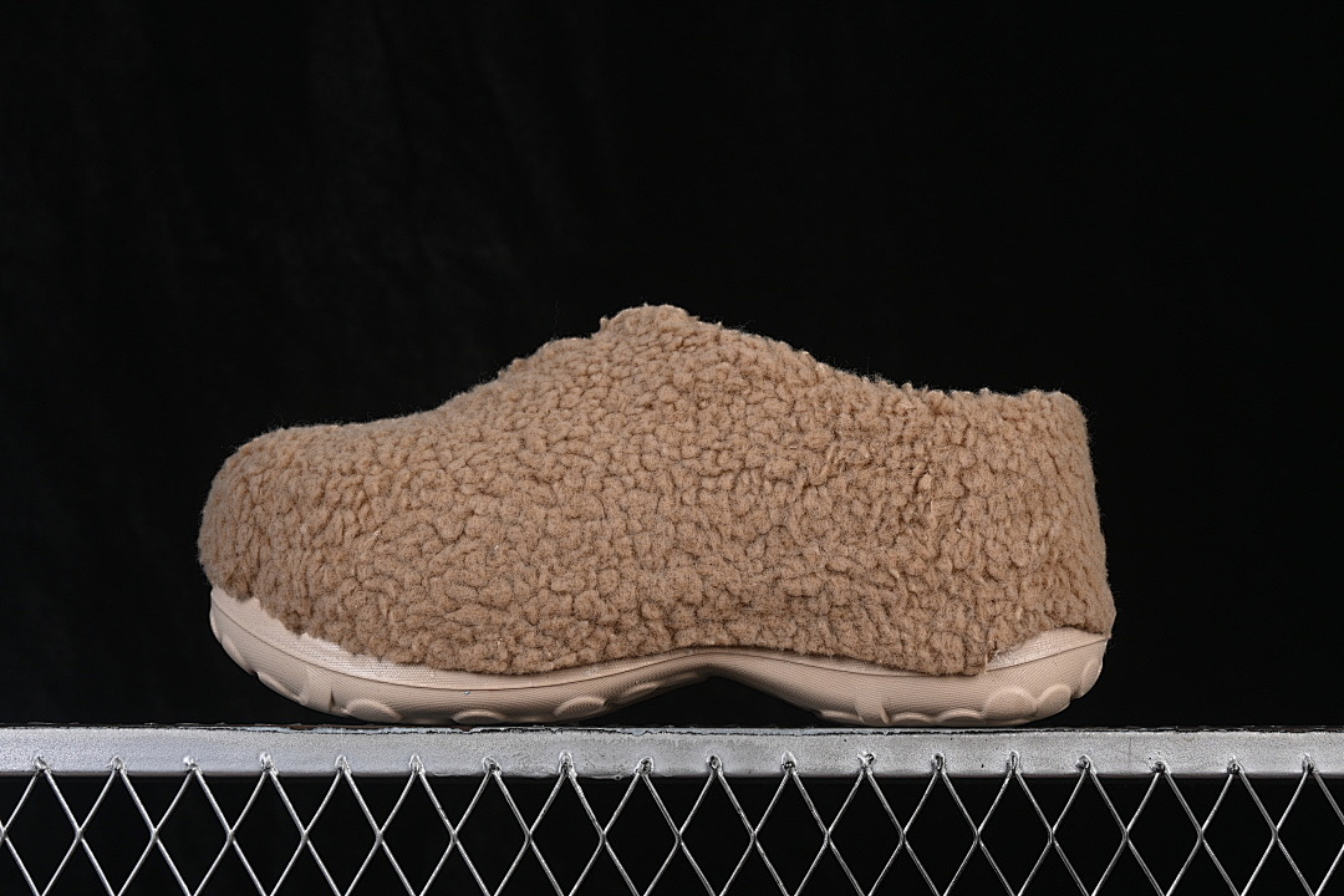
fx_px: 2800
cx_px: 672
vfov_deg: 18.2
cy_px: 448
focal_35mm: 75
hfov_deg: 27.0
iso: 160
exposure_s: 1/80
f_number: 8
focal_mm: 50
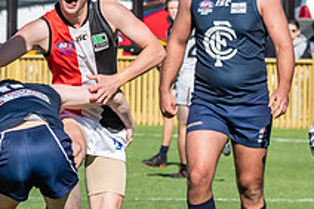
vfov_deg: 1.7
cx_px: 53
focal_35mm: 822
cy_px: 142
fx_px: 7164
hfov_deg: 2.5
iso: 800
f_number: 10
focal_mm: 200
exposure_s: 1/3200
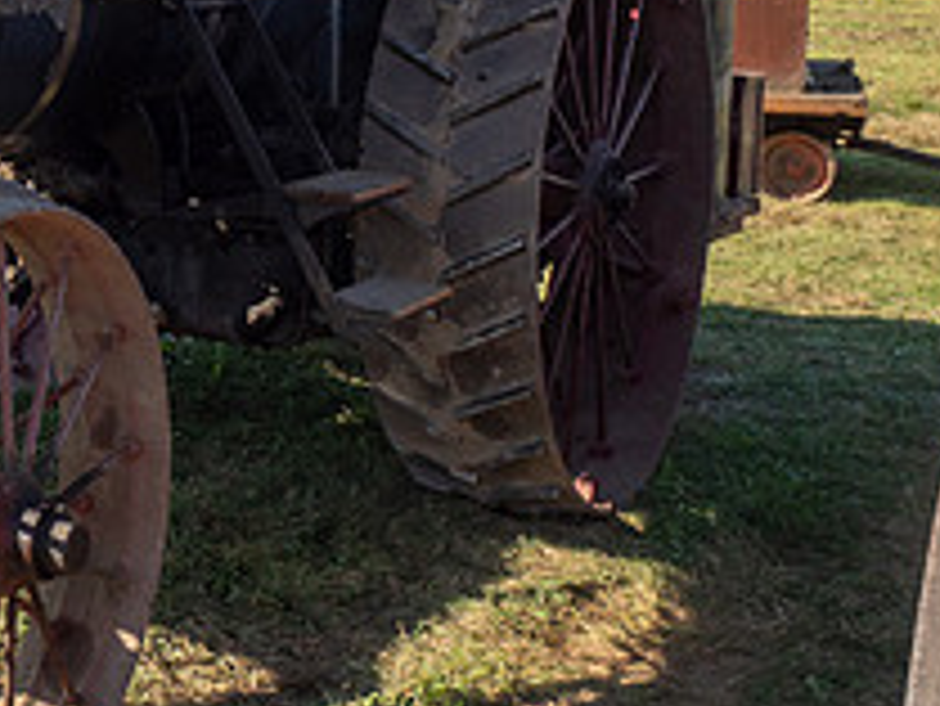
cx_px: -211
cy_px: 47
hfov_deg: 25.1
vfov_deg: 20.8
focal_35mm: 69
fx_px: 1875
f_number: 7.1
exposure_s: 1/250
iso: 200
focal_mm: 12
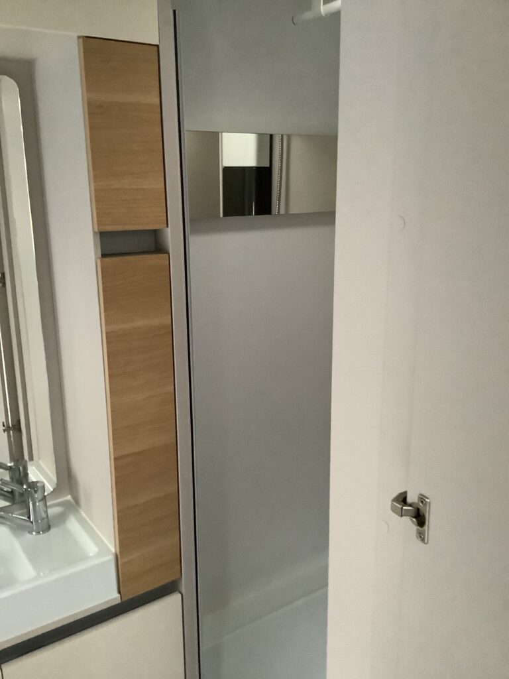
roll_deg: +1.3
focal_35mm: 31
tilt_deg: -12.2
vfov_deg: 58.4
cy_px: 340
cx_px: 254
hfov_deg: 45.4
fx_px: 608
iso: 400
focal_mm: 3.3
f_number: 2.4
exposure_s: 1/30
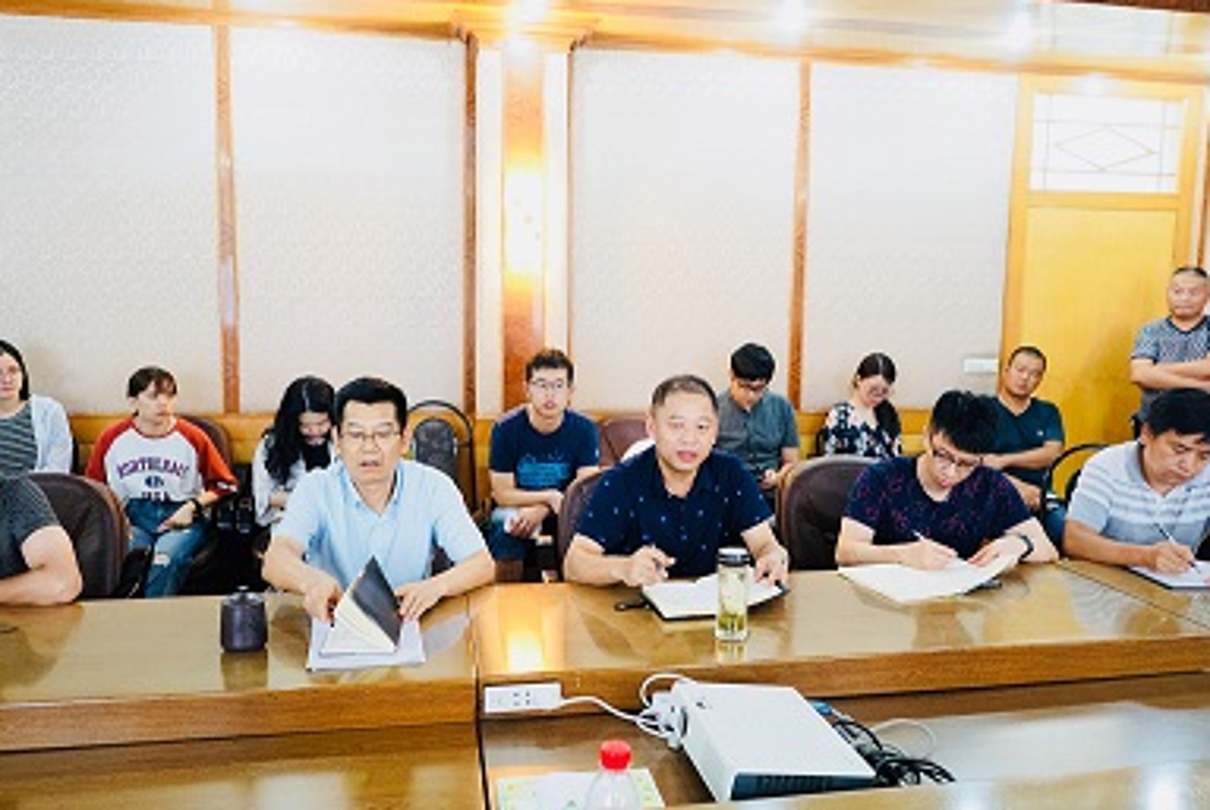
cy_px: 416
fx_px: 976
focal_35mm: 29
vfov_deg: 45.1
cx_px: 608
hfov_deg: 63.6
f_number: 3.2
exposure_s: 1/80
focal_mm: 28
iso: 2500
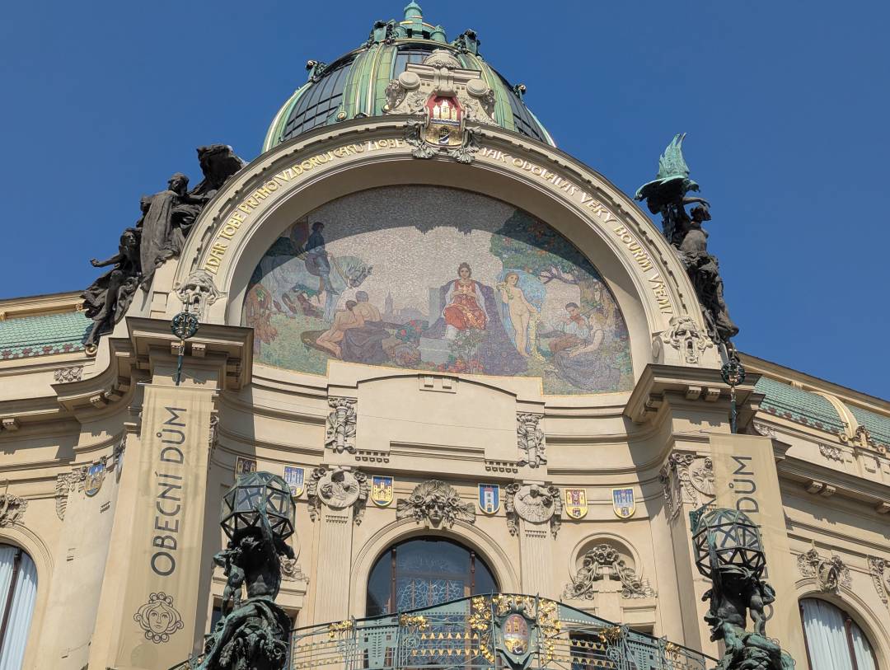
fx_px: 1236
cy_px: 335
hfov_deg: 39.6
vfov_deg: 30.3
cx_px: 445
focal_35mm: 48
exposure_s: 1/3300
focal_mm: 6.81
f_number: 1.85
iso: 39
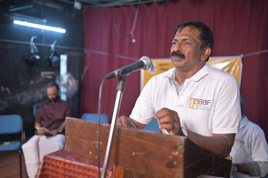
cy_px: 89
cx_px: 134
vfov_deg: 37.8
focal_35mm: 35
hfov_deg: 54.5
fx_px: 260
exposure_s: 1/100
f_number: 2
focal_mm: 35
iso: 320
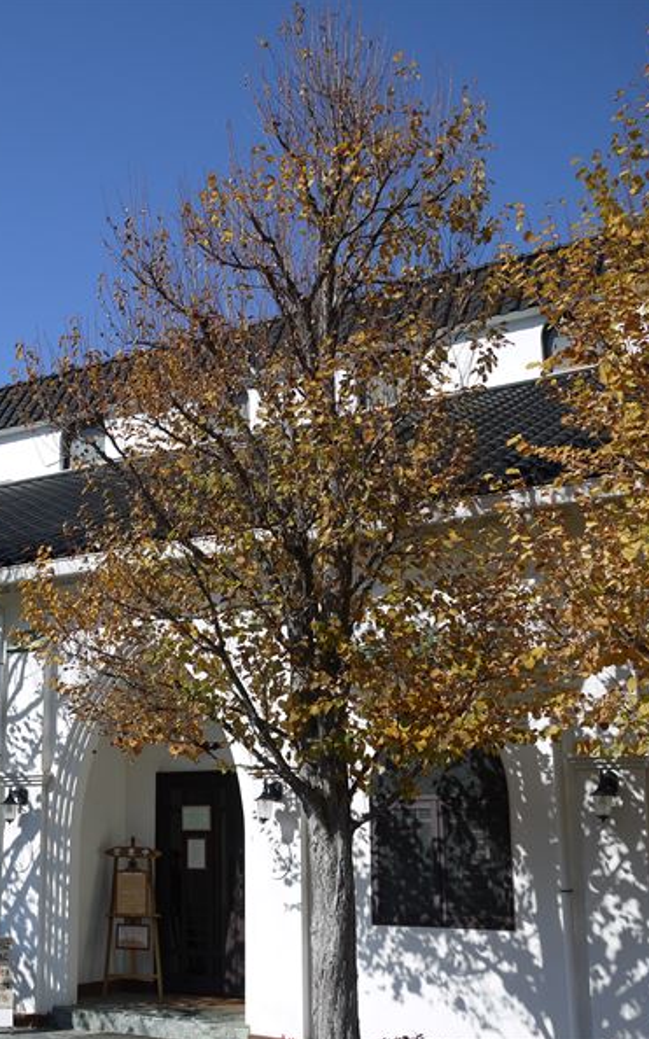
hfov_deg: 29.8
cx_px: 2
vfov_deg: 49.3
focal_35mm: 40
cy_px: 518
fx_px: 1133
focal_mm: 14
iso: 100
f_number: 4
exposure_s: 1/1600
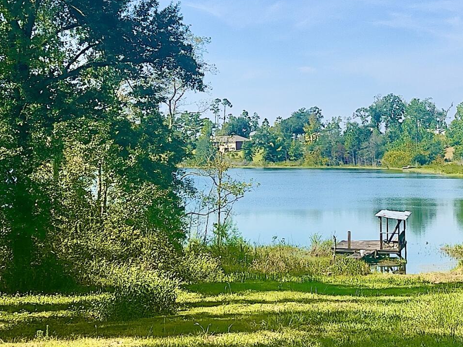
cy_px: 151
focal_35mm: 82
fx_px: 1097
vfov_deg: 18.0
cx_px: 316
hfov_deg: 23.7
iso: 50
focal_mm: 5.7
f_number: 1.5
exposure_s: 1/4115
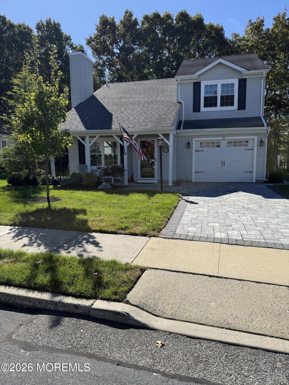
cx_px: 144
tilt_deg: -7.0
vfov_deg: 71.6
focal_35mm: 24
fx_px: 267
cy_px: 192
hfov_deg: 56.8
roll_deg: +0.3
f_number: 1.78
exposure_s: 1/3953
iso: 80
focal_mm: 6.76
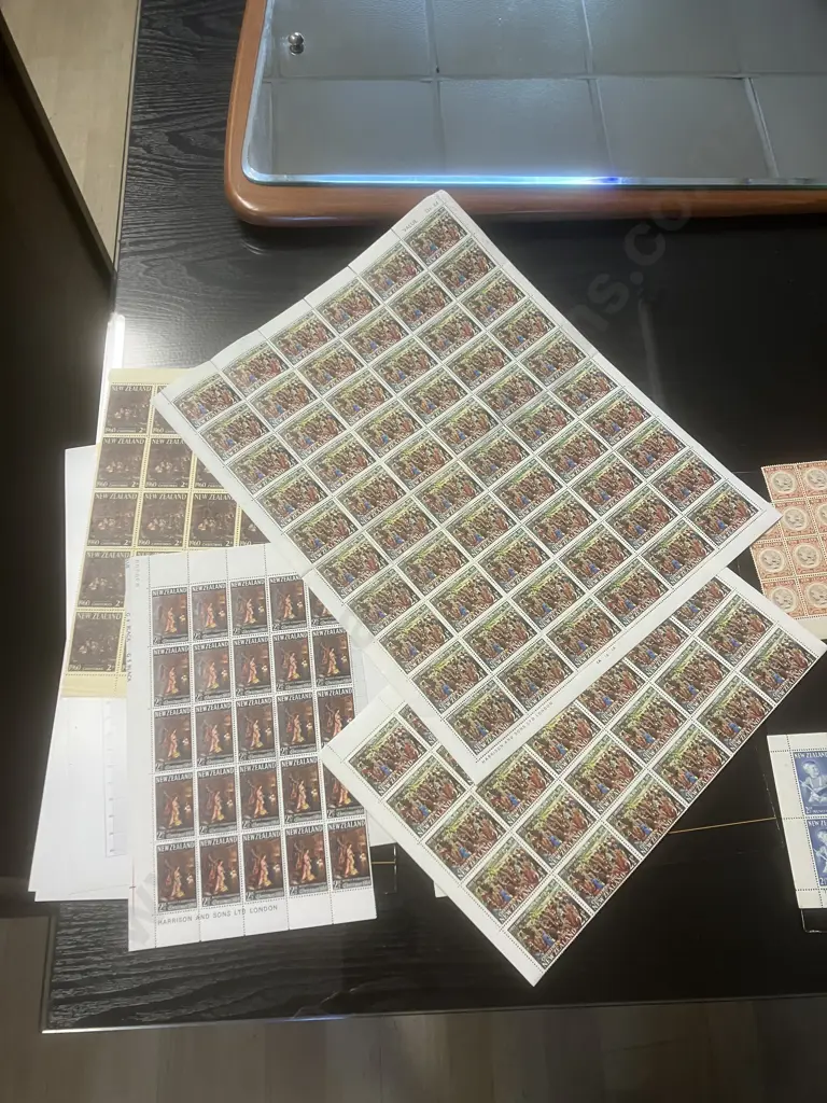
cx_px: 414
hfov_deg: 49.7
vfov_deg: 63.4
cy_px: 552
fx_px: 892
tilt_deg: -66.2
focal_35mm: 28
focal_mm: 3.99
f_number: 1.8
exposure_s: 1/50
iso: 100
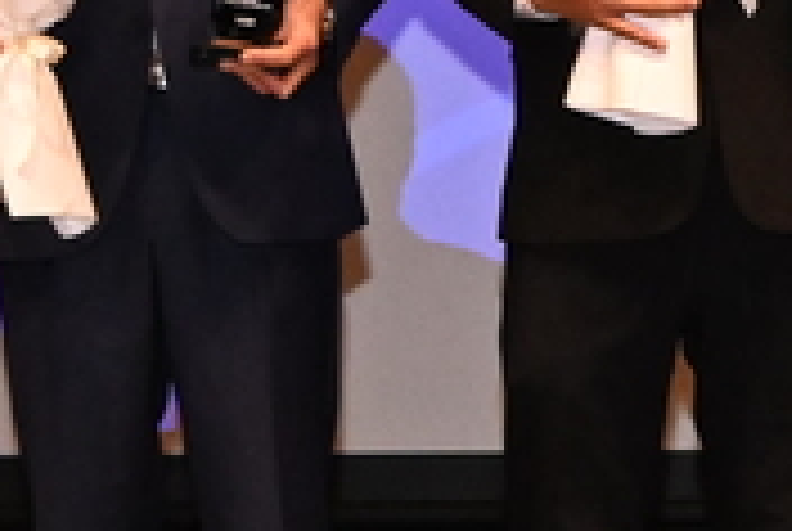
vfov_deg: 6.6
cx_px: 999
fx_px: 4496
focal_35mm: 204
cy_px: -378
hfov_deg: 9.9
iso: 2200
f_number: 5.6
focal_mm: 20
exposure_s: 1/125
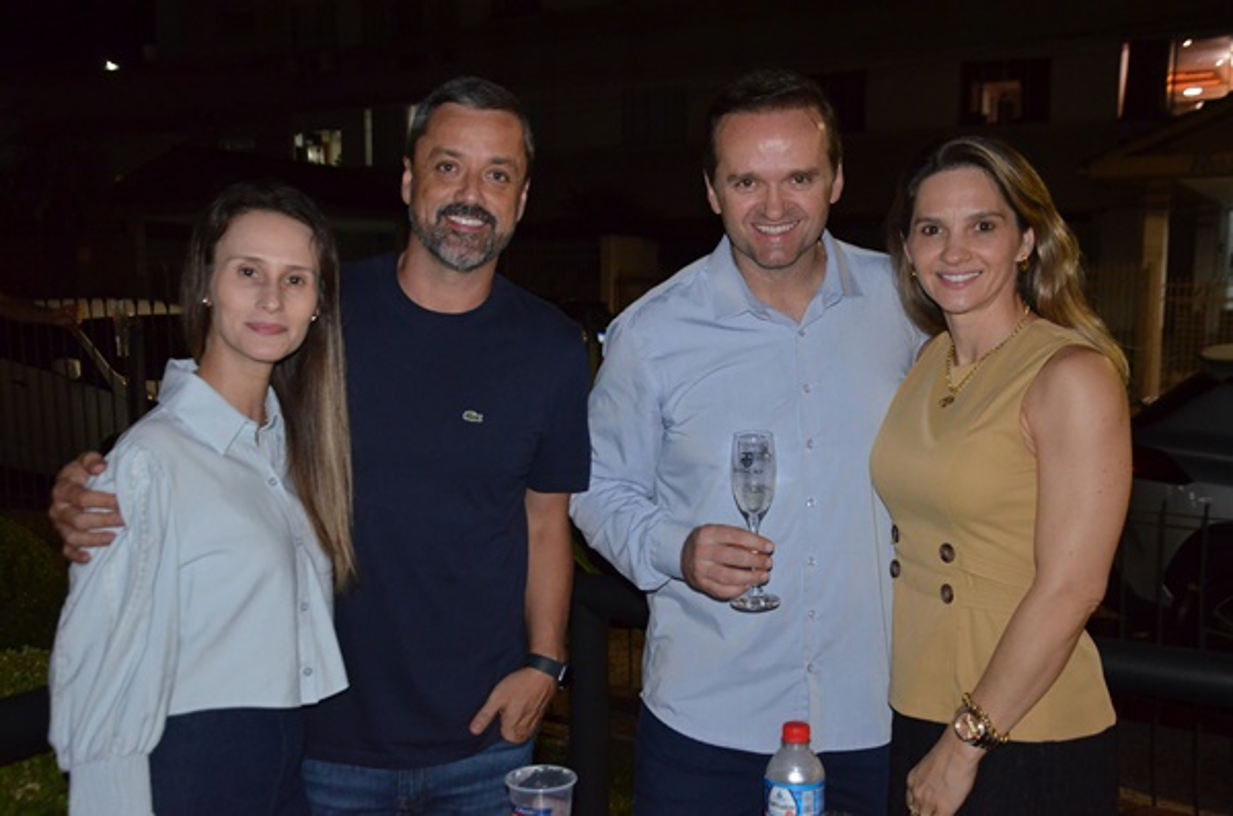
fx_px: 1333
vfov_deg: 34.0
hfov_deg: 49.7
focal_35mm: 39
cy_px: 408
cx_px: 616
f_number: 4
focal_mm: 26
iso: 3200
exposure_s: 1/60
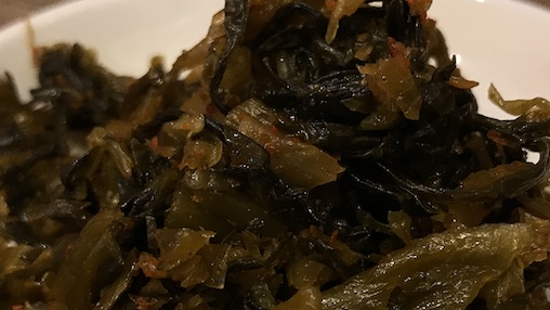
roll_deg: -0.8
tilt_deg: -40.1
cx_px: 249
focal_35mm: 60
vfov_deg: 19.8
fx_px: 875
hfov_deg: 34.9
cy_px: 262
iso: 40
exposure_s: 1/20
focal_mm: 3.99
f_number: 1.8
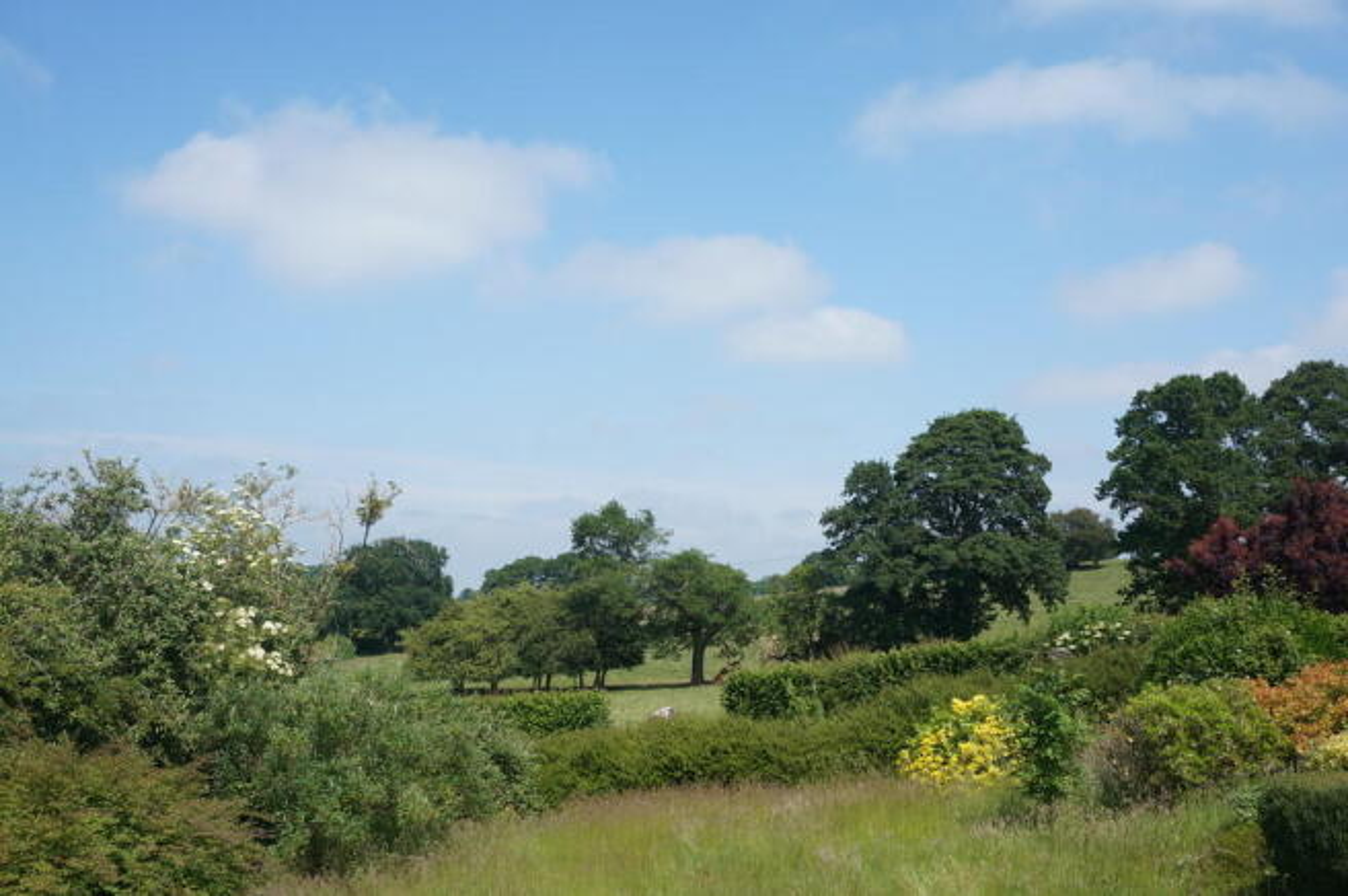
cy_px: 448
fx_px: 1291
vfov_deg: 38.3
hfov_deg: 55.2
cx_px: 674
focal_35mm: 34
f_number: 9
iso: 100
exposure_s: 1/160
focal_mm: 23
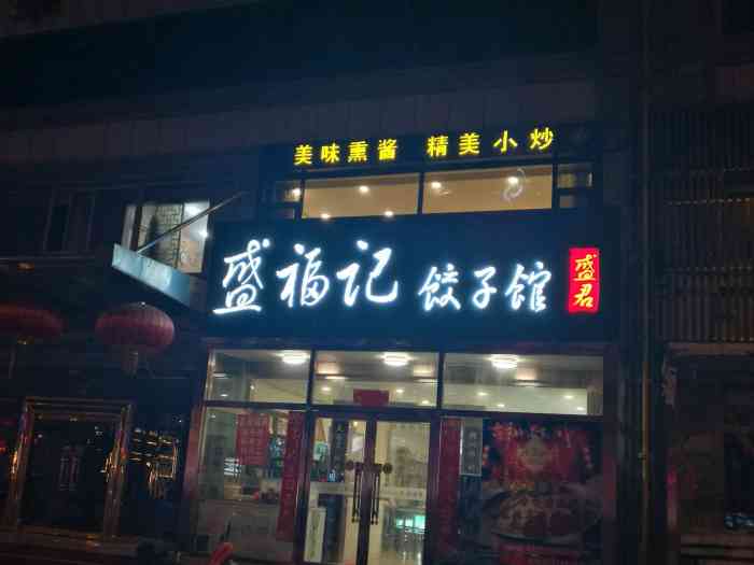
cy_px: 282
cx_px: 377
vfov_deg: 36.8
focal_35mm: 39
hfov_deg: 47.9
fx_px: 849
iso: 125
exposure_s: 1/33.3
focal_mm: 4.04
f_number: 2
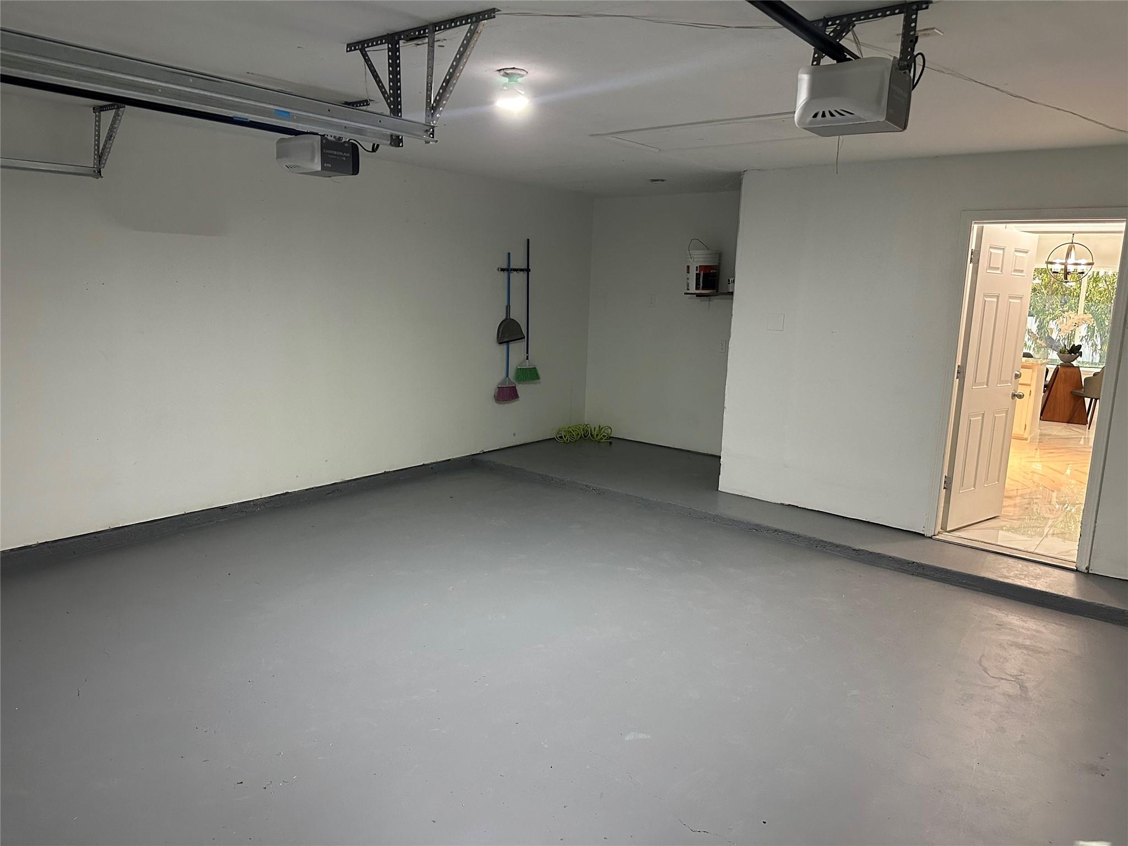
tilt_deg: -9.7
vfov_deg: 56.8
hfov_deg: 71.6
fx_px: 782
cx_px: 564
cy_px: 423
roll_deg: -2.3
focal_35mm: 24
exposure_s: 1/60
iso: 400
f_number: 1.78
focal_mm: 6.86
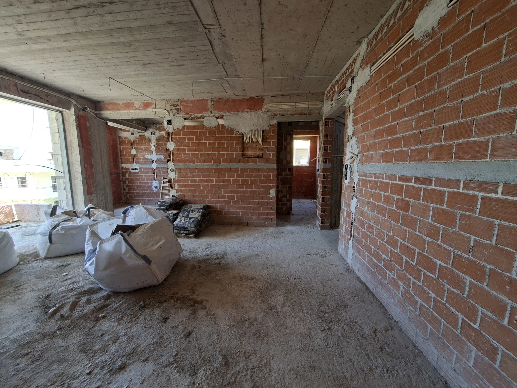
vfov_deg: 89.9
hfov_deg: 106.2
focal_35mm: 13
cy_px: 194
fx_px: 194
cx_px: 258
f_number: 2.2
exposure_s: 1/50
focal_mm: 1.74
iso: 40
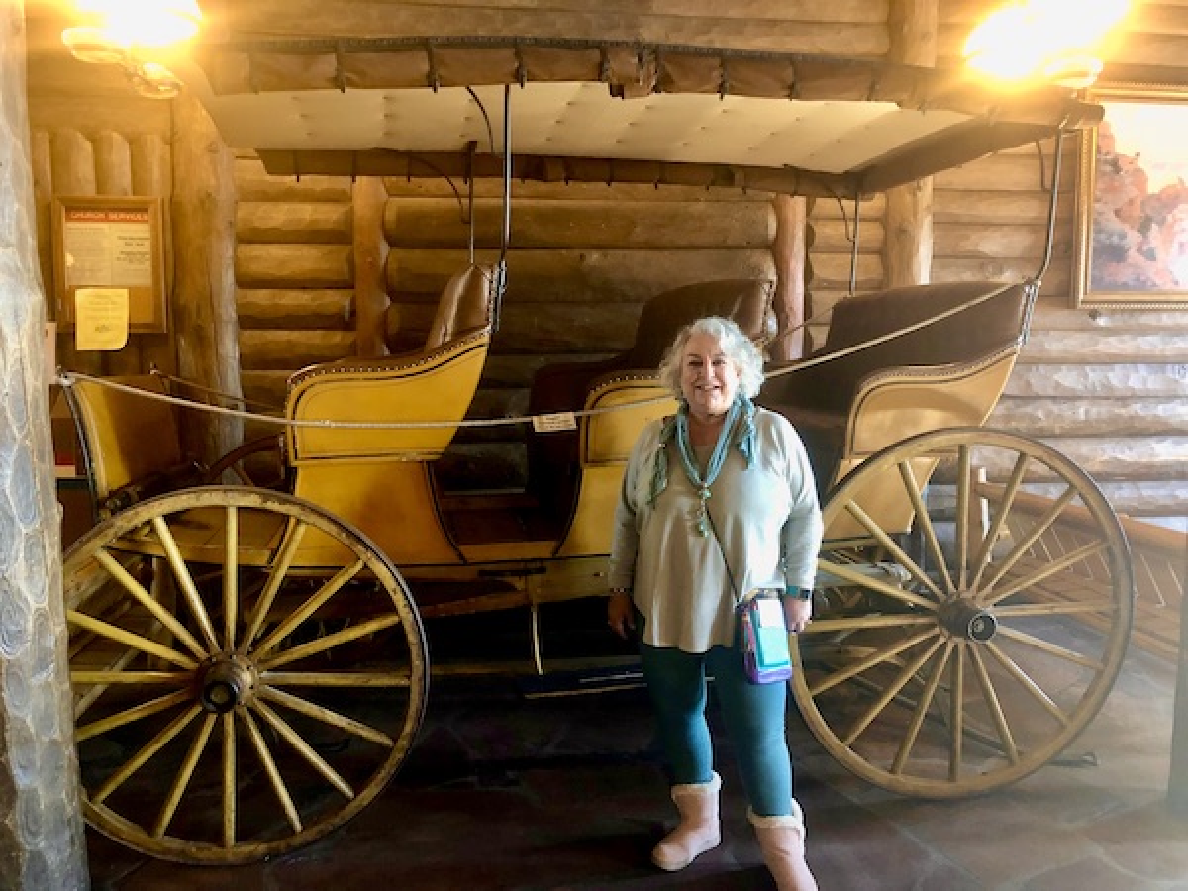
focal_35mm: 28
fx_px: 961
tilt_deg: -6.8
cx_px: 594
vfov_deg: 49.7
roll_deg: +1.1
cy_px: 446
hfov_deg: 63.4
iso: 100
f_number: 1.8
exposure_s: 1/12
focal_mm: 4
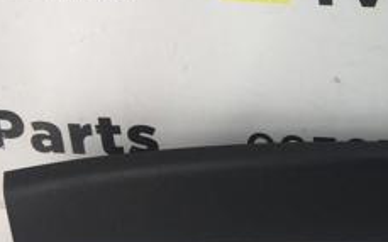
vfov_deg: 15.1
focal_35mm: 86
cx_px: 530
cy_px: 42
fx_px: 909
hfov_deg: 21.4
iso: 32
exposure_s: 1/100
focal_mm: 4.15
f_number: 2.2
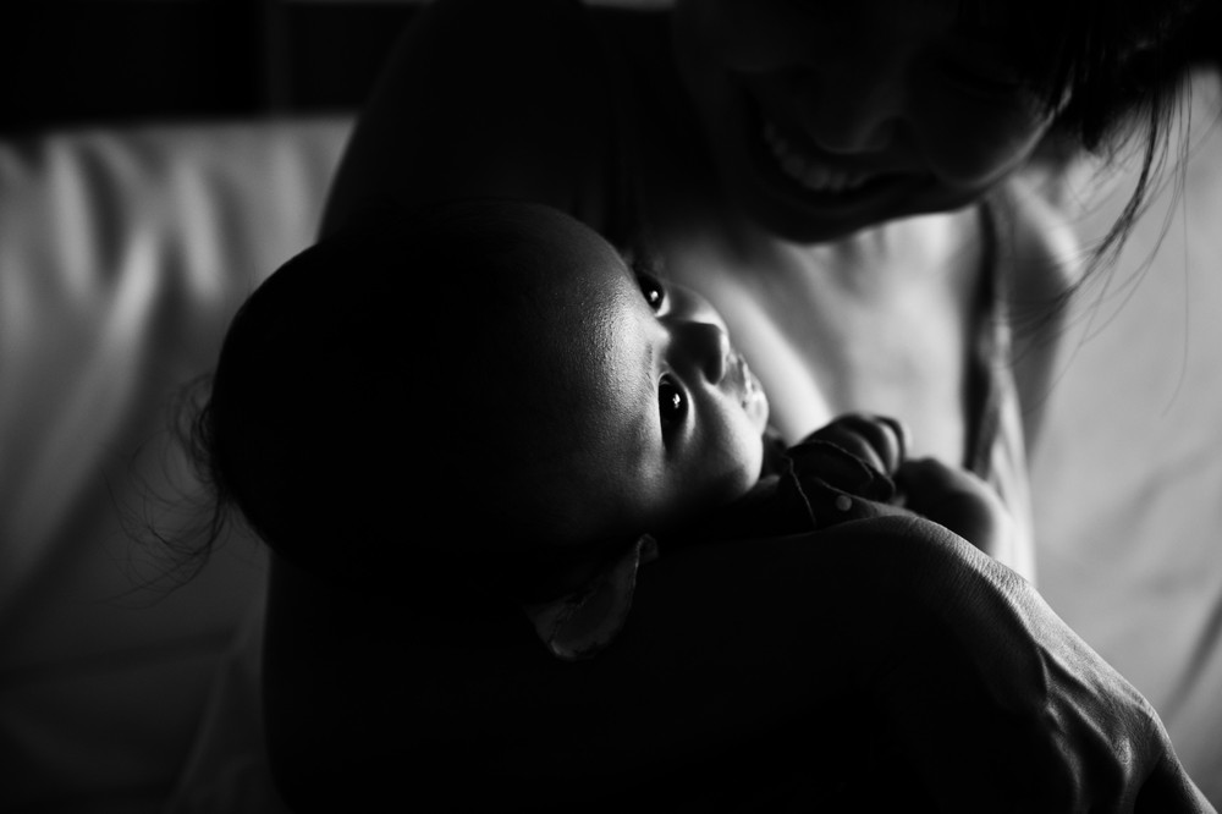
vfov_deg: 19.4
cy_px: 407
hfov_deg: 28.9
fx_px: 2375
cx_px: 611
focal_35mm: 70
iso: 500
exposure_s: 1/100
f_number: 4
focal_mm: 70
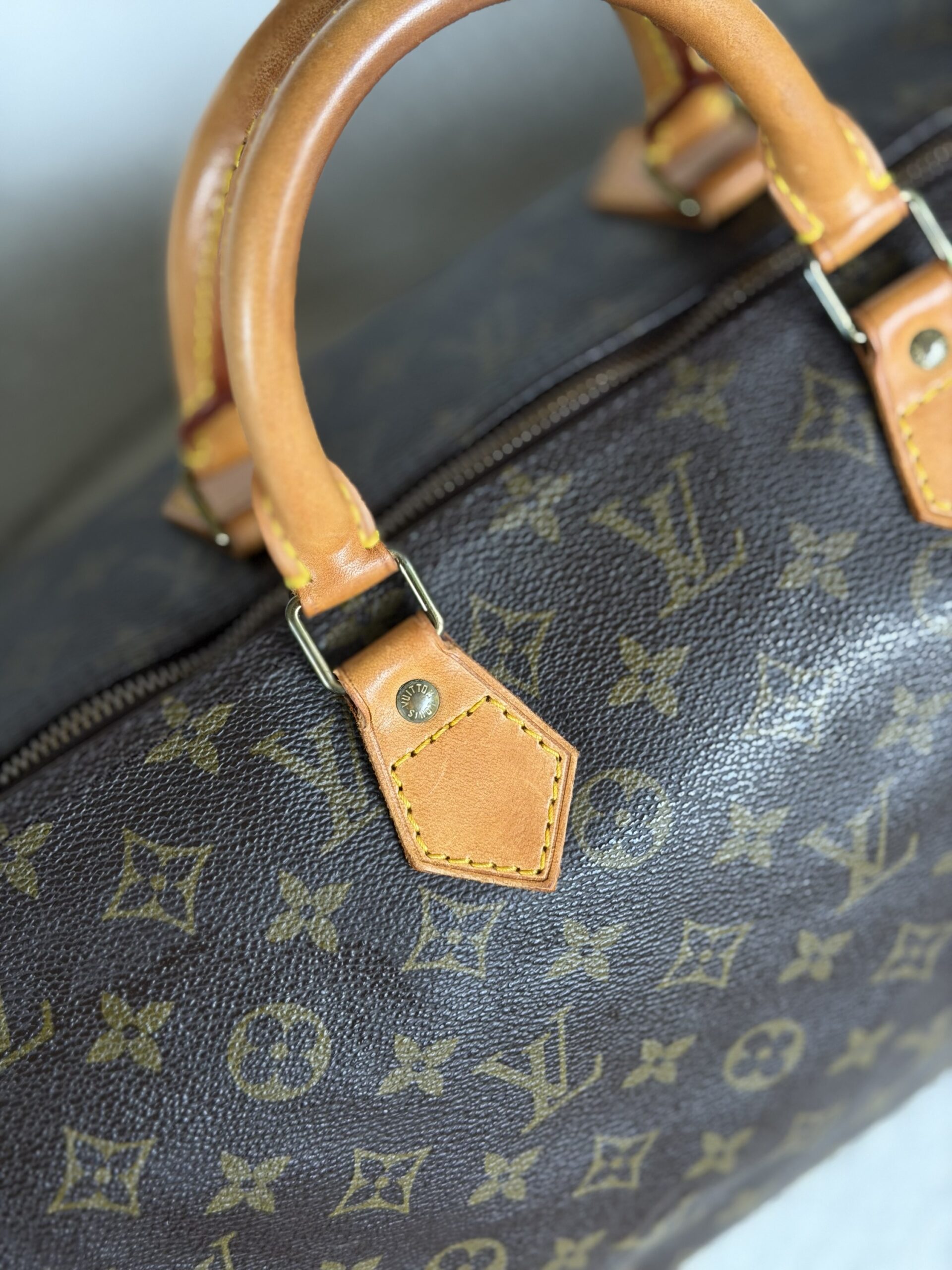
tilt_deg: -72.8
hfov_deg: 30.3
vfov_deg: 39.7
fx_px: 1760
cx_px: 476
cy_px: 635
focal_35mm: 48
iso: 200
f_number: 1.78
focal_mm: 6.76
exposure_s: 1/60
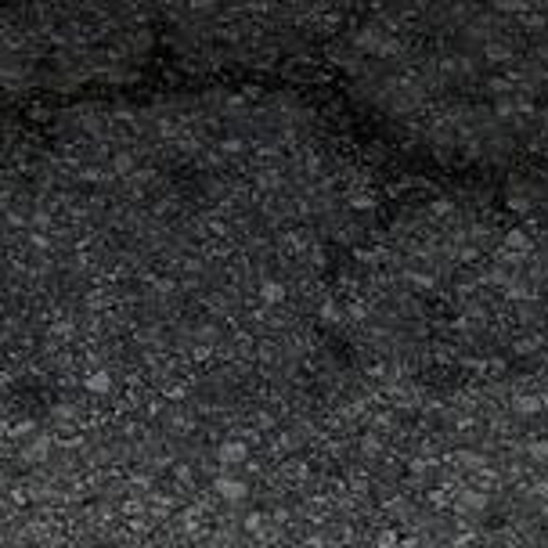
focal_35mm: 179
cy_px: -1125
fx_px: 3206
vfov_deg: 8.2
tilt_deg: -21.2
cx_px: 108
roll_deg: -1.7
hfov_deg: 9.7
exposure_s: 1/15625
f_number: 1.78
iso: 80
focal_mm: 6.86
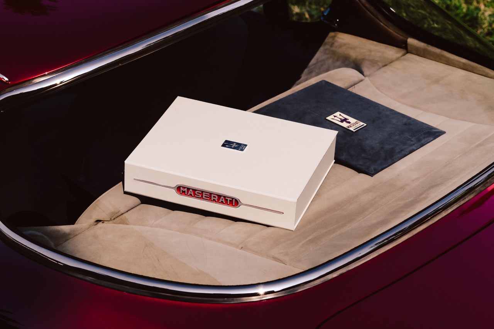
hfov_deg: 18.4
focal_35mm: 111
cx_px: 247
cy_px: 164
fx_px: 1523
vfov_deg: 12.3
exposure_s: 1/2500
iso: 500
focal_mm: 111
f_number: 8
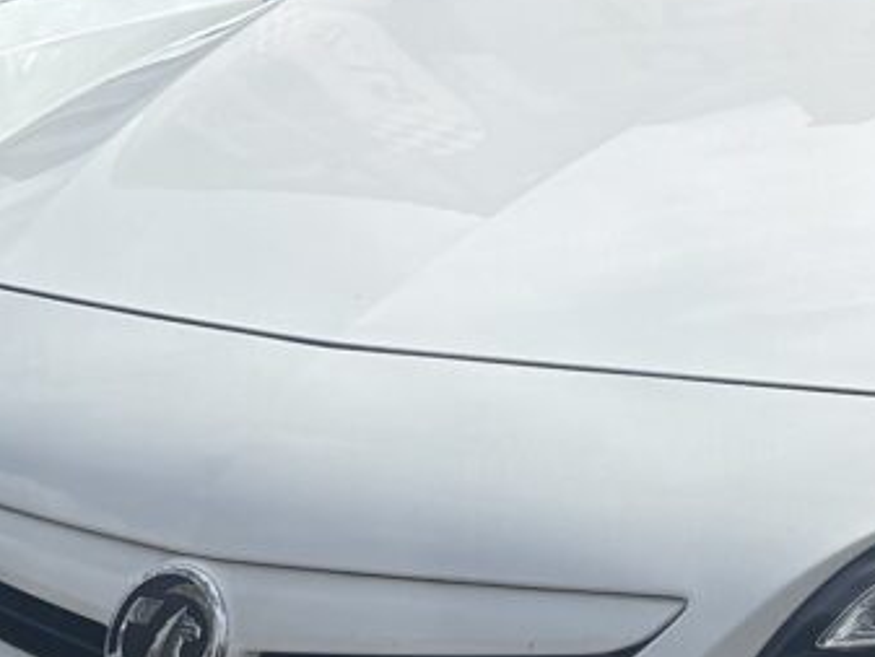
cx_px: 1119
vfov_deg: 9.9
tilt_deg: -5.4
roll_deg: +0.6
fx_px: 3742
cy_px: -122
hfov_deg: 12.9
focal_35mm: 148
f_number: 1.6
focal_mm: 5.96
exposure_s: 1/6993
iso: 50
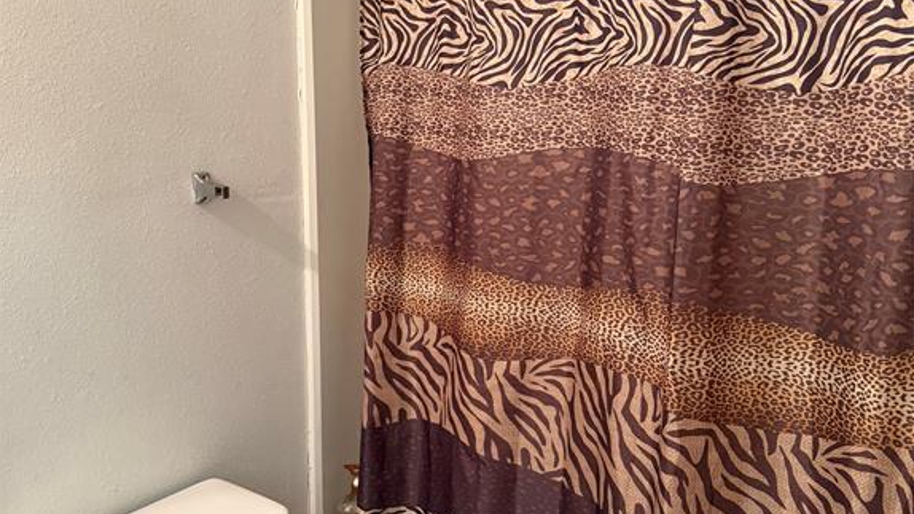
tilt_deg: -9.7
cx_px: 457
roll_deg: -0.9
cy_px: 216
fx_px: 848
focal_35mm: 35
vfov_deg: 33.7
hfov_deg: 56.6
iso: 500
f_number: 1.78
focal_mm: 6.76
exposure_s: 1/60
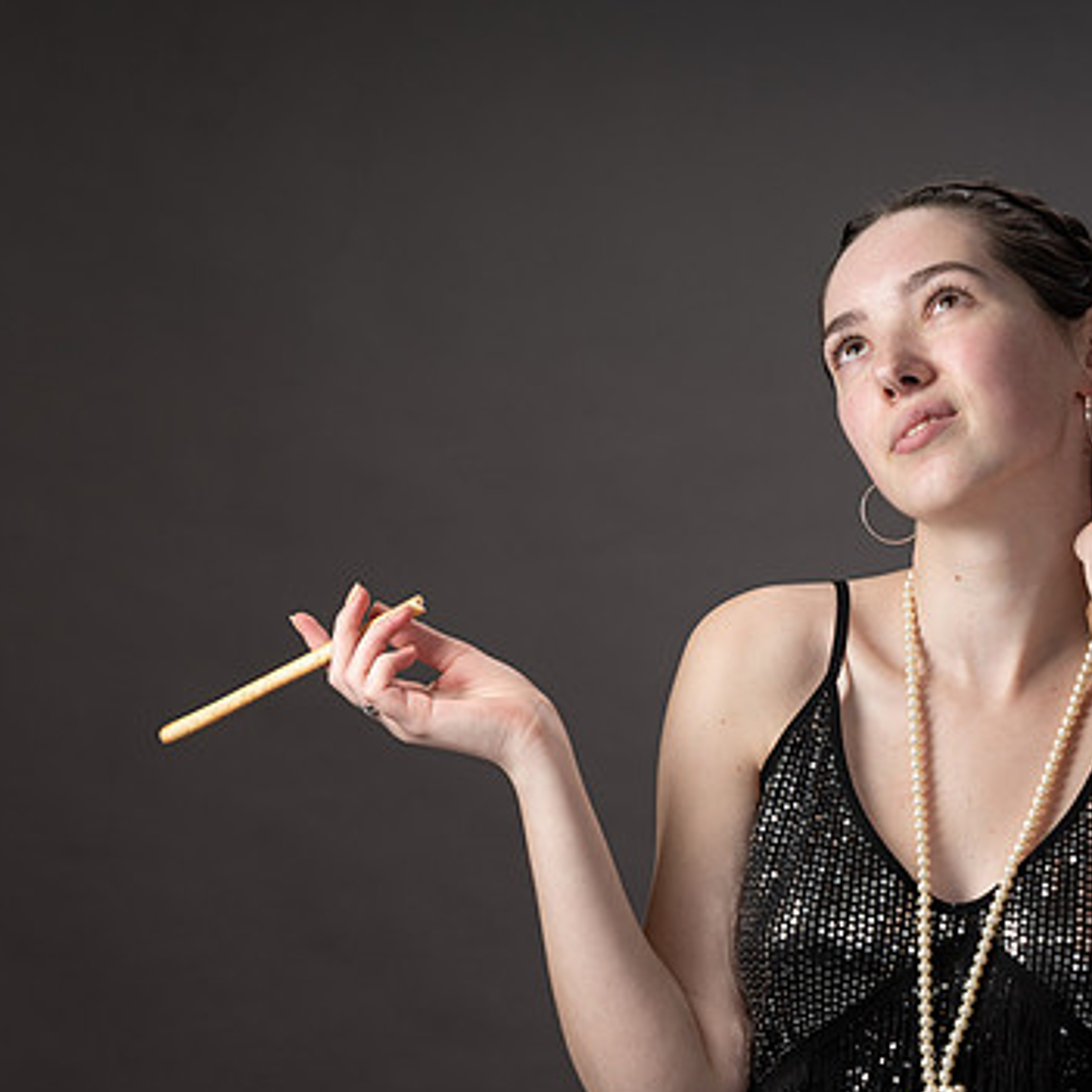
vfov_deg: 15.6
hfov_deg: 15.5
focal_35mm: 112
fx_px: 3997
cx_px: 863
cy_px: 481
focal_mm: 70
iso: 100
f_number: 6.3
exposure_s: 1/160
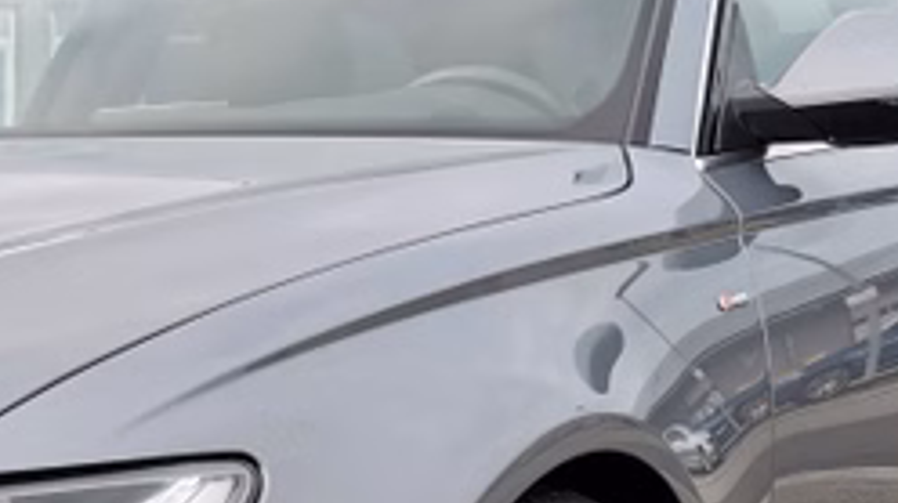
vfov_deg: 12.4
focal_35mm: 95
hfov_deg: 21.6
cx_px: -33
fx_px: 2260
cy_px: 622
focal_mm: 5.58
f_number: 1.8
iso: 50
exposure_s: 1/477
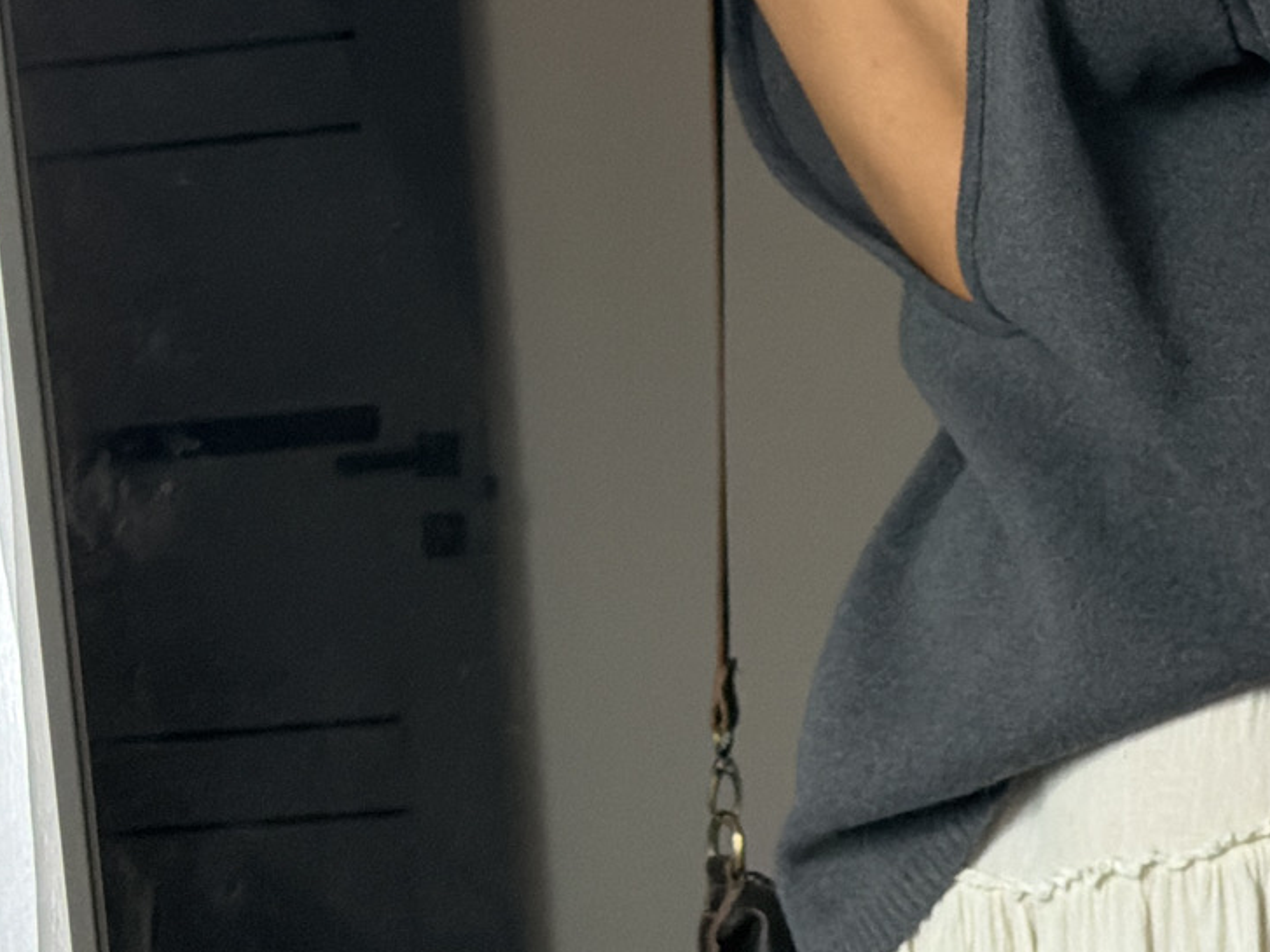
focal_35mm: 132
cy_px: 10
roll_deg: +6.4
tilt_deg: -17.4
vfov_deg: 11.1
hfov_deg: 14.8
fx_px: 4842
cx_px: 1122
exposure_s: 1/79
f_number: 1.78
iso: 200
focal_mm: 6.76
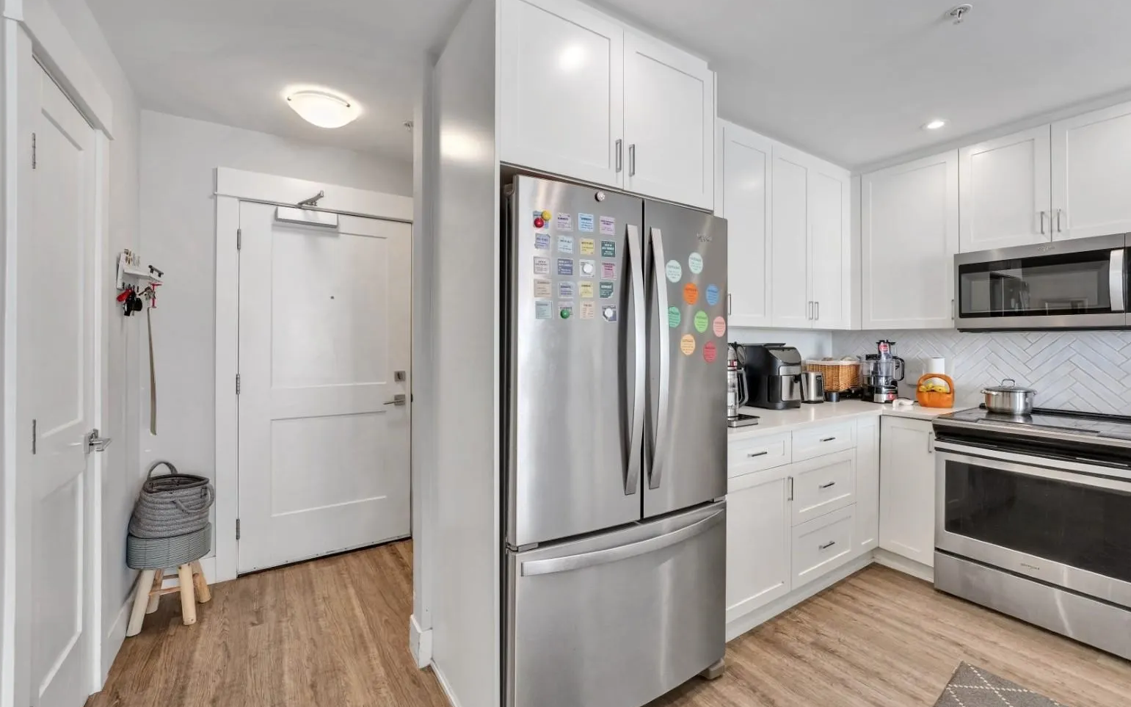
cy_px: 333
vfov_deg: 72.4
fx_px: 482
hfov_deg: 99.0
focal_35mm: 16
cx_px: 589
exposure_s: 1/25
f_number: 8
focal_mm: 14.6
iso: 400
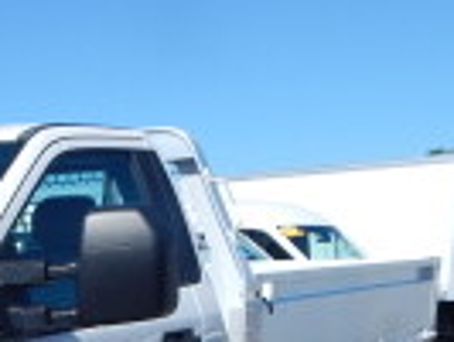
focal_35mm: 73
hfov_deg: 23.1
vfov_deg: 18.3
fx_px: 958
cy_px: 487
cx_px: -164
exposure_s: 1/800
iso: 125
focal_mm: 4.5
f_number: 6.1
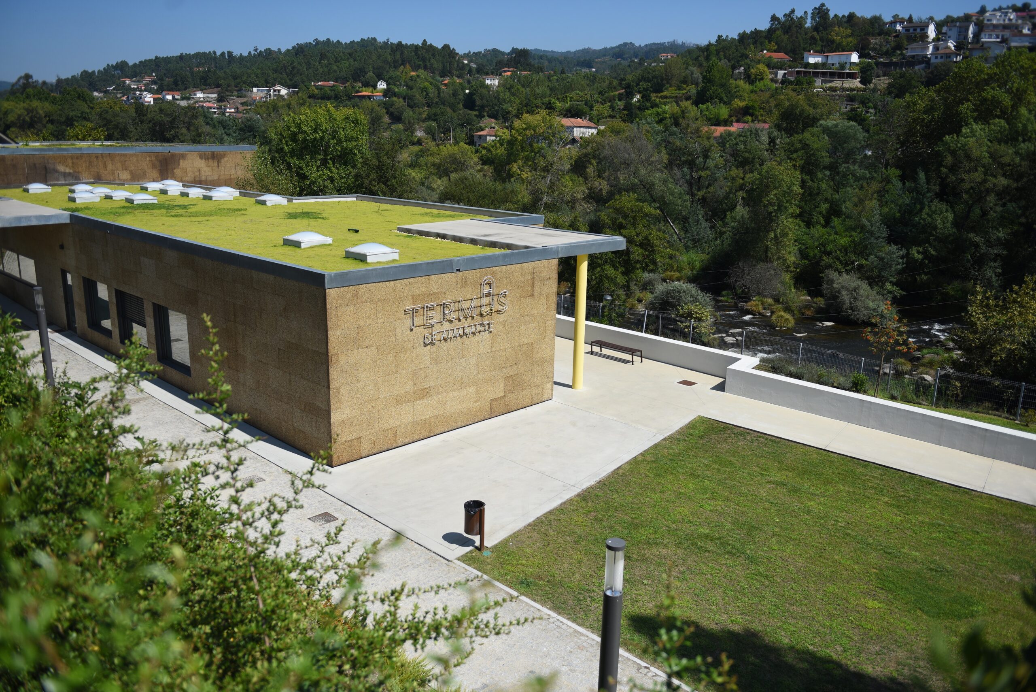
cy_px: 346
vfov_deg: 45.0
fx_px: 835
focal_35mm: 29
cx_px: 518
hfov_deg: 63.6
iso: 100
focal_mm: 29
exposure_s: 1/2500
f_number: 3.2
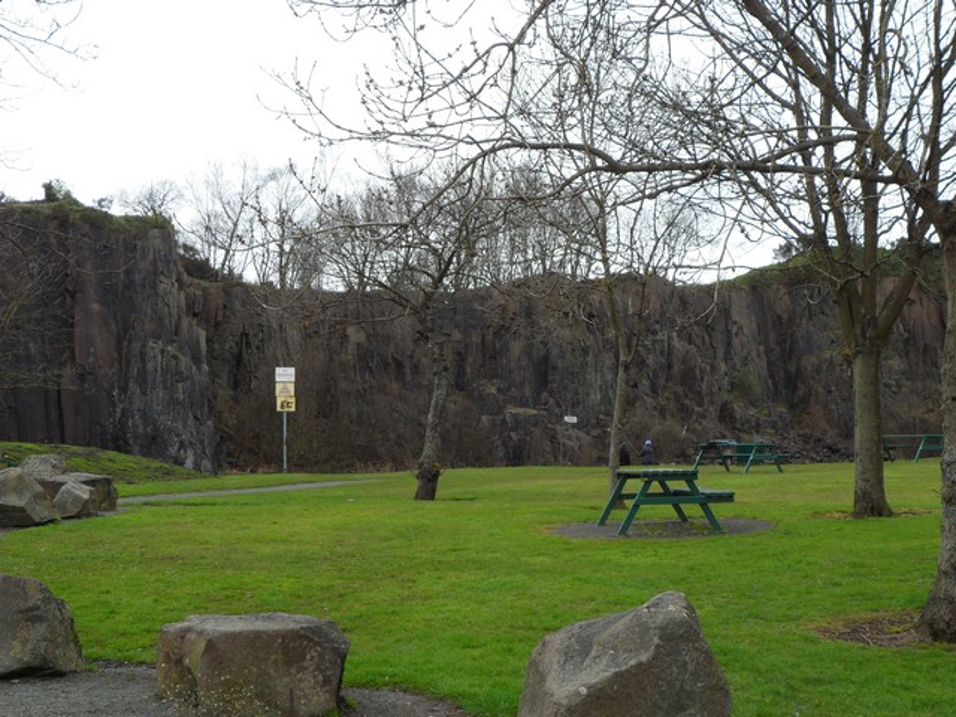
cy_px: 358
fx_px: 1436
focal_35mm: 52
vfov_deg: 28.0
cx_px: 478
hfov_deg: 36.8
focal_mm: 9.3
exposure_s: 1/125
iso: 80
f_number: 5
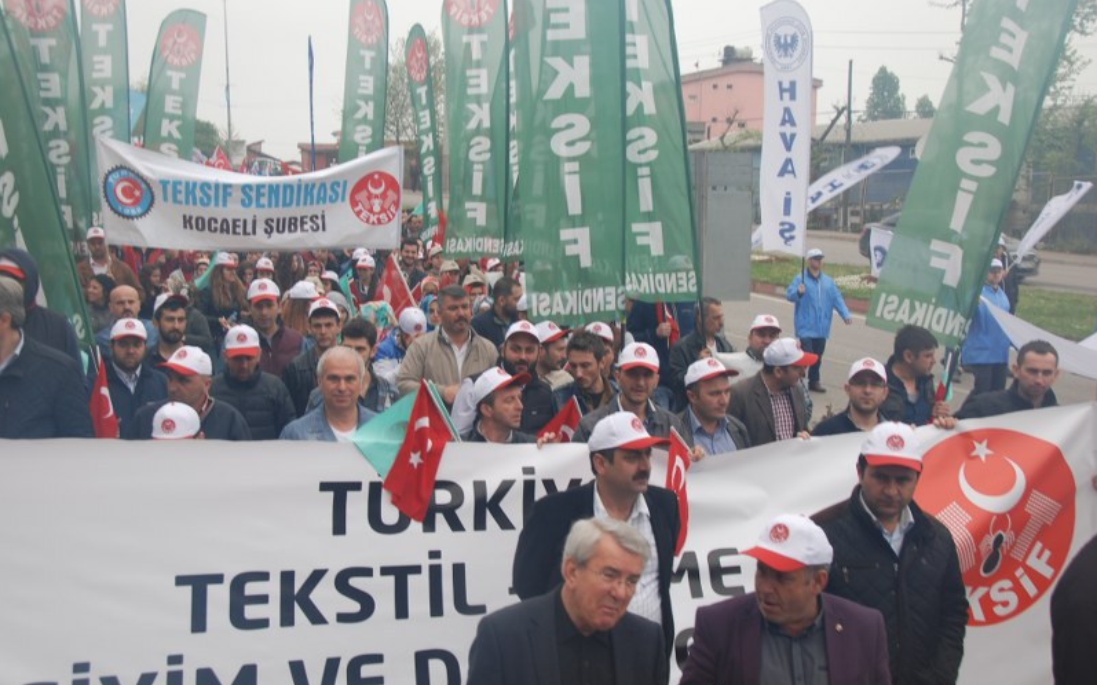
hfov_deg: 47.7
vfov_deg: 30.9
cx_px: 549
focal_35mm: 42
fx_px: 1241
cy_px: 345
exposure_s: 1/160
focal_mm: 27
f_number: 6.3
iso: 100
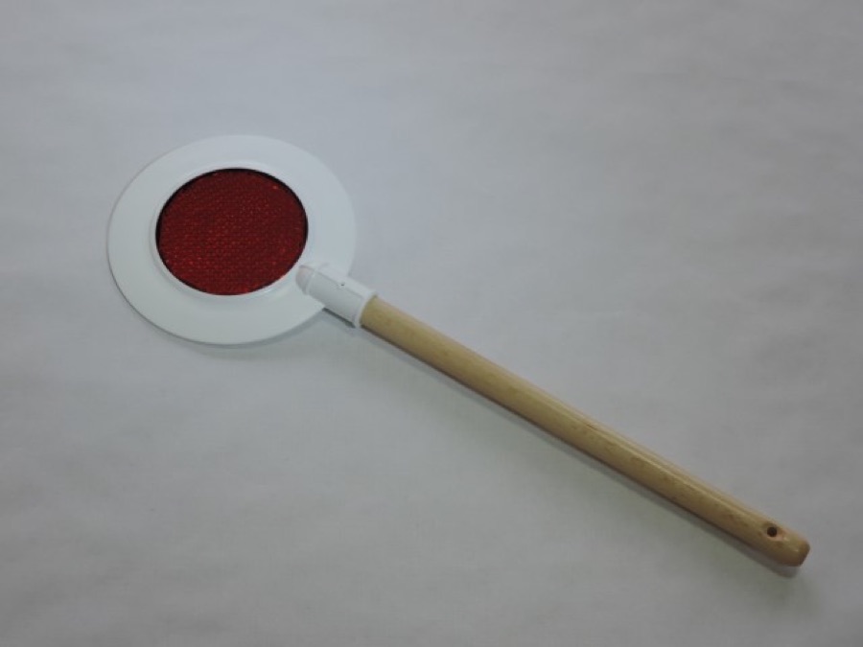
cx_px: 432
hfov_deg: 34.9
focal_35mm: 55
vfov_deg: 26.6
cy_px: 324
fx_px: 1371
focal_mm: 9.8
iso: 250
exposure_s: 1/60
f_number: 3.7
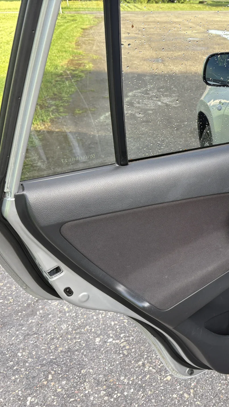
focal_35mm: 38
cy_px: 204
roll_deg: -0.5
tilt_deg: -27.3
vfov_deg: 52.8
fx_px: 410
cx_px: 209
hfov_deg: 29.8
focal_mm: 5.96
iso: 50
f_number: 1.6
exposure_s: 1/121
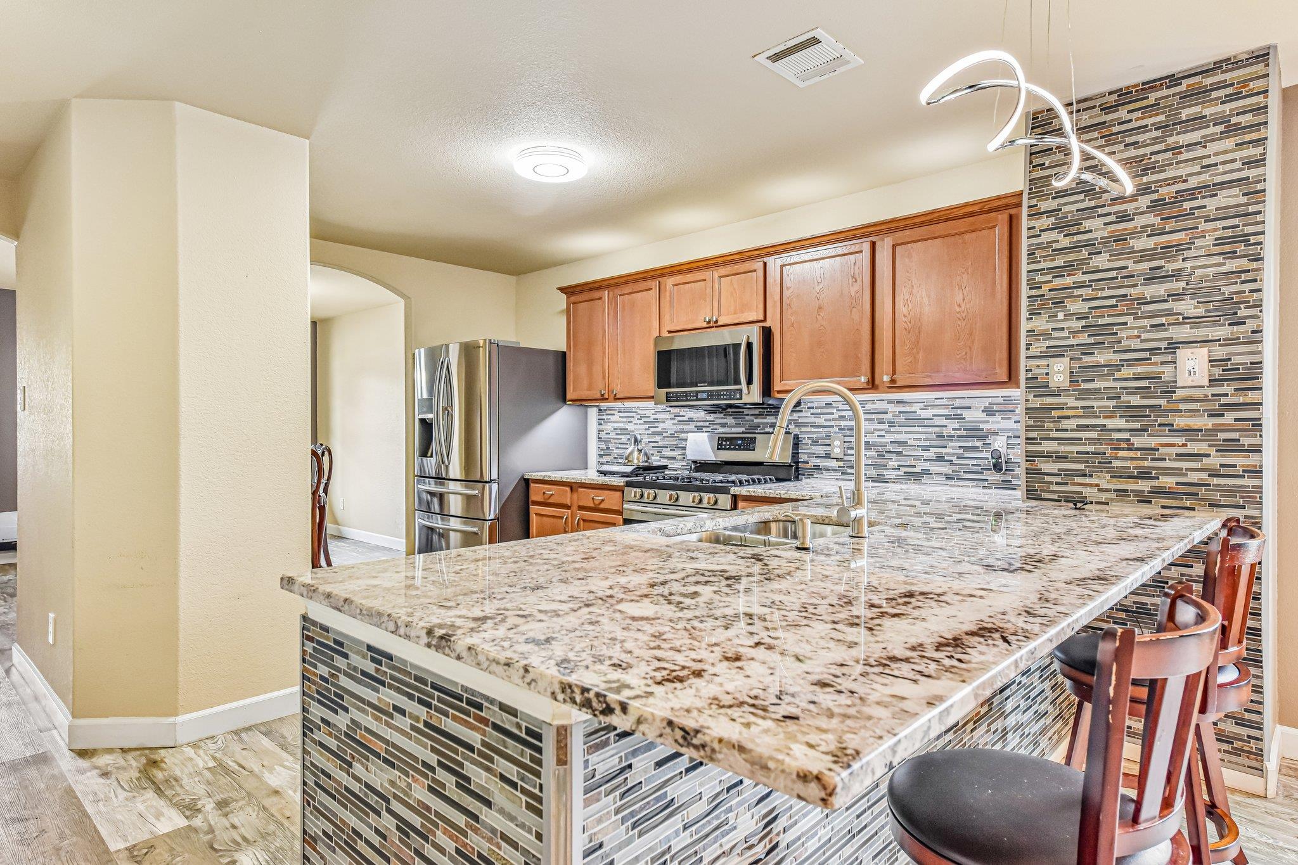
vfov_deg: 61.9
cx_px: 649
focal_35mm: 20
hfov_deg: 84.0
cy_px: 432
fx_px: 721
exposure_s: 1/20
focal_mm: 20
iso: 1100
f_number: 8
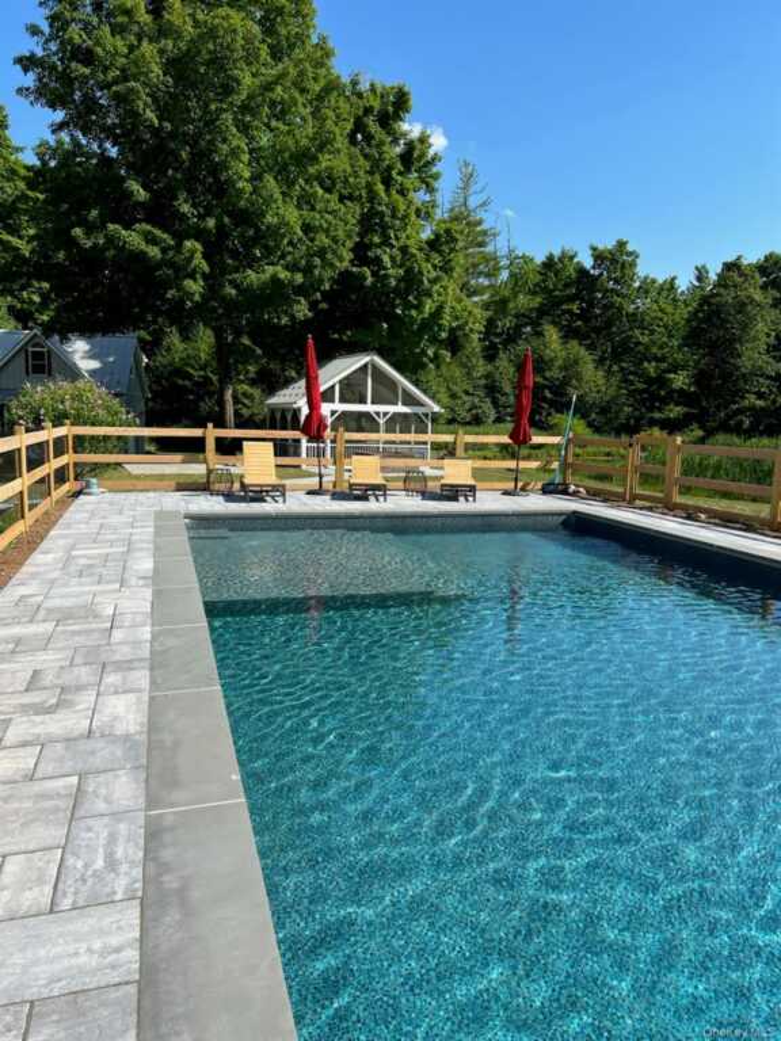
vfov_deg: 67.3
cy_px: 520
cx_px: 390
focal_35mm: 26
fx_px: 782
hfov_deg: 53.1
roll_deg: -2.4
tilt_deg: -10.5
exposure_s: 1/3257
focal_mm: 5.7
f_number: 1.5
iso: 50
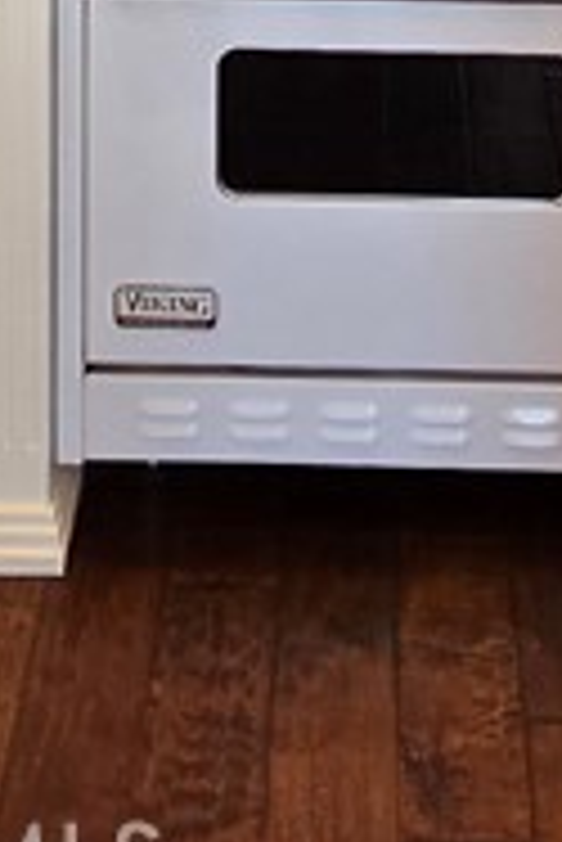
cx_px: 328
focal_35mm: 74
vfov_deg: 18.7
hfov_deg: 18.4
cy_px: -801
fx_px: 1730
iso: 125
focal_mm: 2.2
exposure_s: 1/60
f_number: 2.2
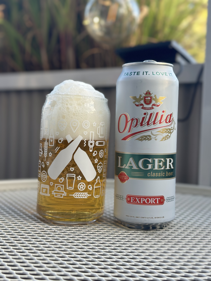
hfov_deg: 30.3
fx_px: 390
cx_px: 106
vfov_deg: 39.7
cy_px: 140
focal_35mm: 48
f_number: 1.78
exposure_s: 1/276
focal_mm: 6.86
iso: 80
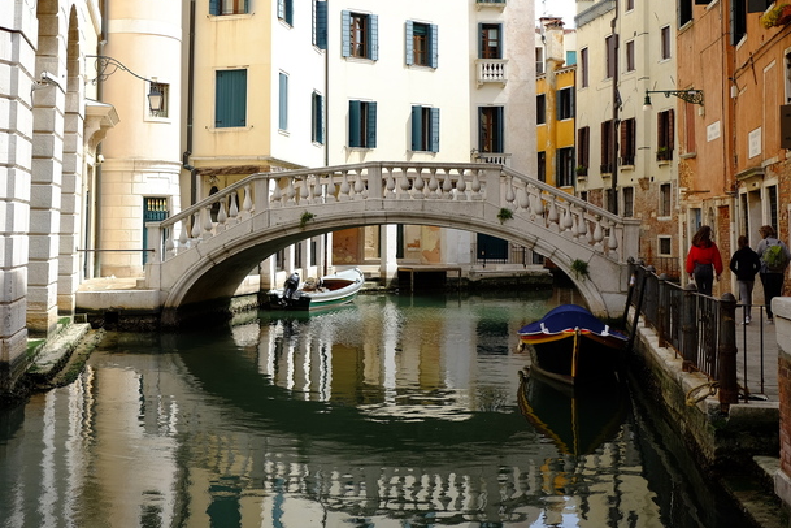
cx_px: 307
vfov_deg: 29.1
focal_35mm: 46
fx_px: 1011
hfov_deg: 42.5
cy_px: 183
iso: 200
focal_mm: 23
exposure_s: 1/1900
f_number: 2.5
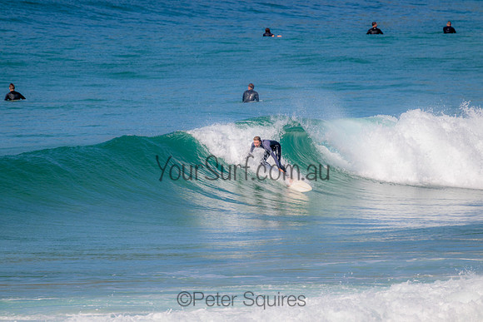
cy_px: 161
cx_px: 242
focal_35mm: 800
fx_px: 10735
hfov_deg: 2.6
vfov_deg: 1.7
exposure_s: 1/1000
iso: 450
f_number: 11
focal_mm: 800
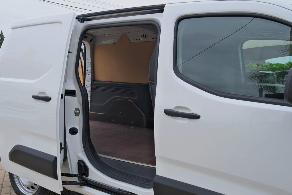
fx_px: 243
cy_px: 98
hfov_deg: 61.9
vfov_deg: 43.6
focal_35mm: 30
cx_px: 146
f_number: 8
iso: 160
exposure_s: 1/180
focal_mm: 19.7
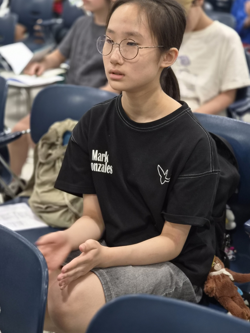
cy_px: 167
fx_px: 674
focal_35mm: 70
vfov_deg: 27.8
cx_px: 123
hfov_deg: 21.0
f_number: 2.4
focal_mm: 7
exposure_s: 1/40
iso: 250
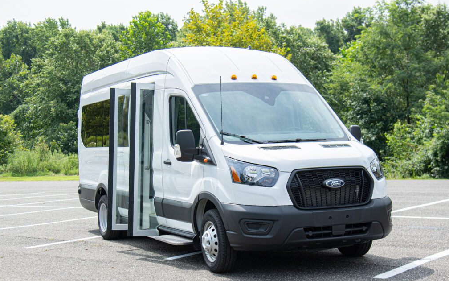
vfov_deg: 22.0
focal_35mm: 59
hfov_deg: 34.5
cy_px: 150
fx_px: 722
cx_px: 224
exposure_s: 1/1000
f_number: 7.1
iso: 200
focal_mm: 38
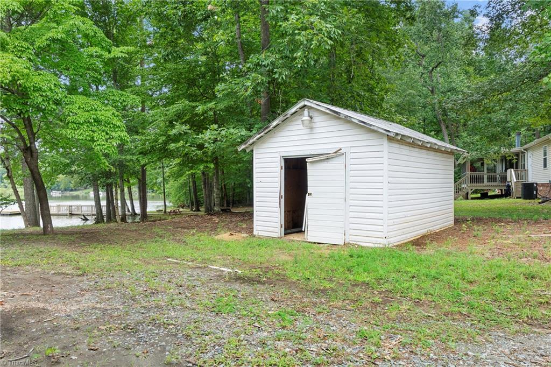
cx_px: 276
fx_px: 390
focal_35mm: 26
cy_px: 184
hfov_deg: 70.5
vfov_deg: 50.4
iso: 250
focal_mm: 17
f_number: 9
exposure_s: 1/15
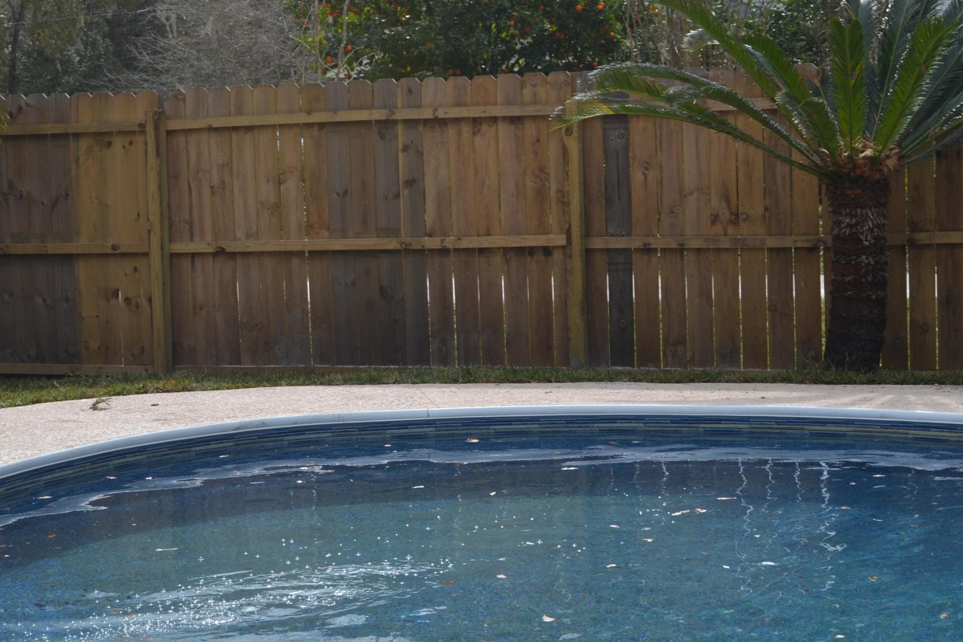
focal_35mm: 86
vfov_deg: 15.9
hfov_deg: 23.6
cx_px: 338
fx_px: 2300
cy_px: 320
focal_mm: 32
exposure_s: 1/200
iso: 100
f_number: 7.1
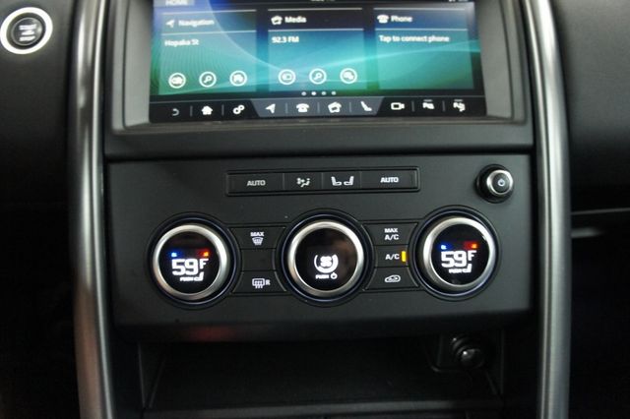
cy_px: 210
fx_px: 472
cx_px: 315
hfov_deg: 67.4
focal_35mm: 27
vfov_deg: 47.9
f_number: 3.5
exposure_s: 1/20
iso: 1600
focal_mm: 18
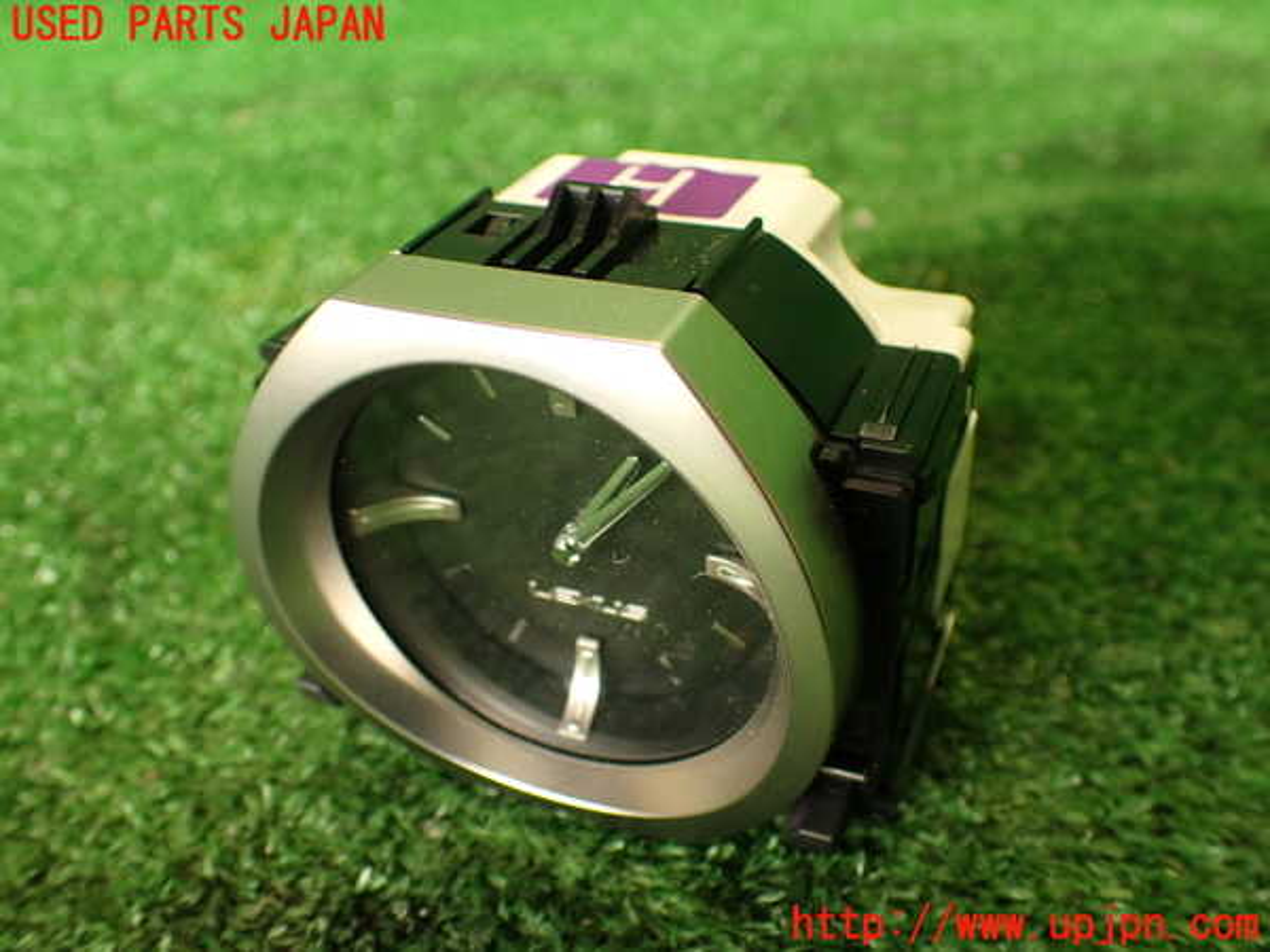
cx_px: 635
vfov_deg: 44.2
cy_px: 476
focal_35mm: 32
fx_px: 1174
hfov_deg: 56.8
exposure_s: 1/40
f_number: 2.4
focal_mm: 5.79
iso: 200
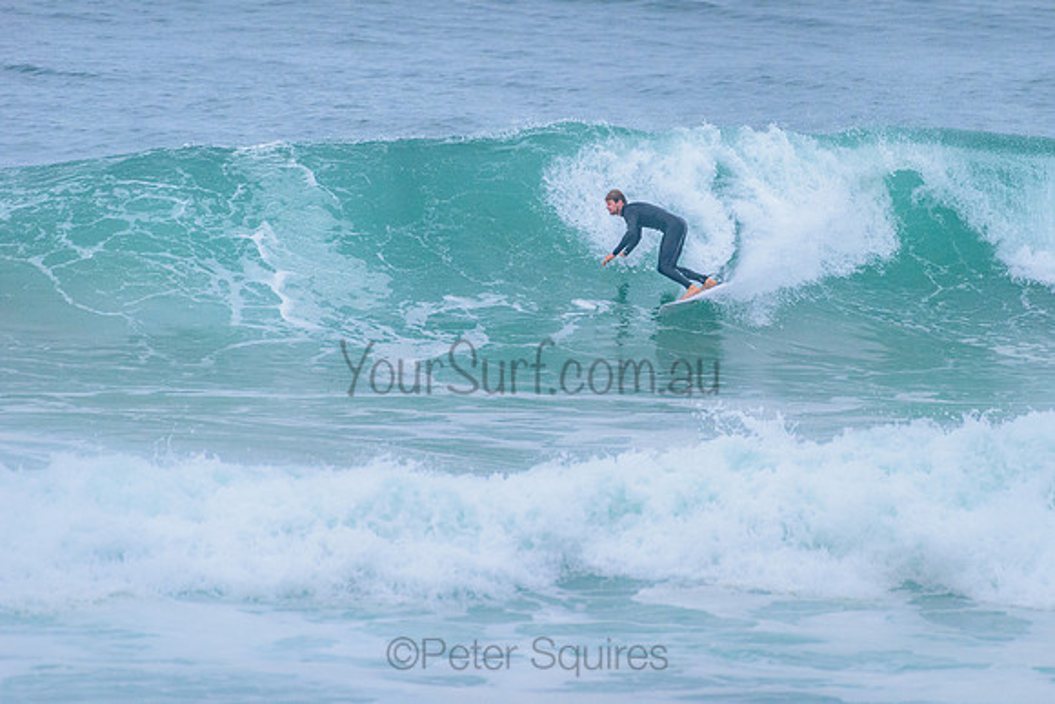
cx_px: 646
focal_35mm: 612
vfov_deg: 2.2
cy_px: 273
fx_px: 17937
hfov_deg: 3.4
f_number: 5.6
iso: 2200
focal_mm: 500
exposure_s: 1/2000
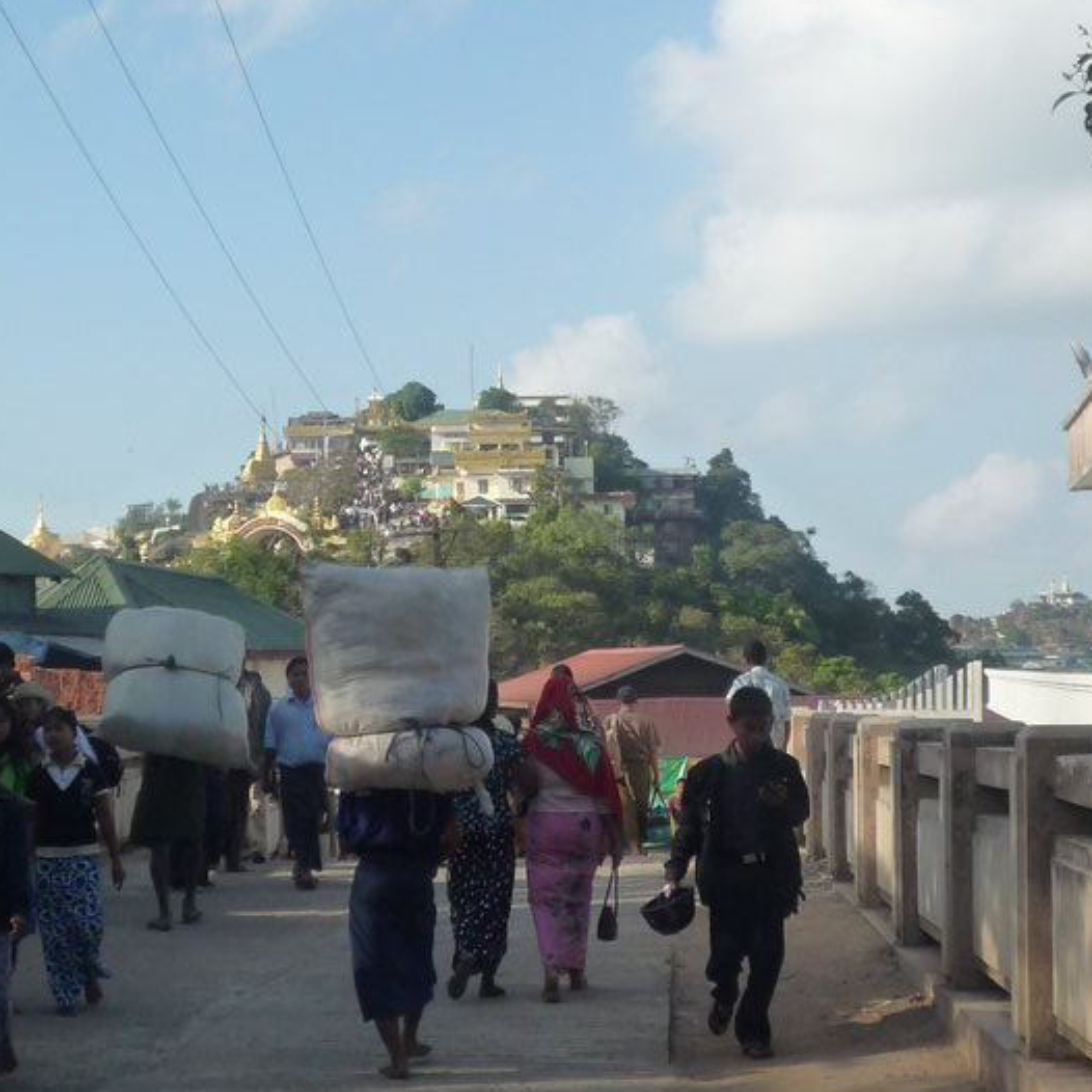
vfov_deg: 19.3
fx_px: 3212
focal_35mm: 90
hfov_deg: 19.3
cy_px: 419
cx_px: 546
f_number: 4.3
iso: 160
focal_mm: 8.3
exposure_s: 1/800
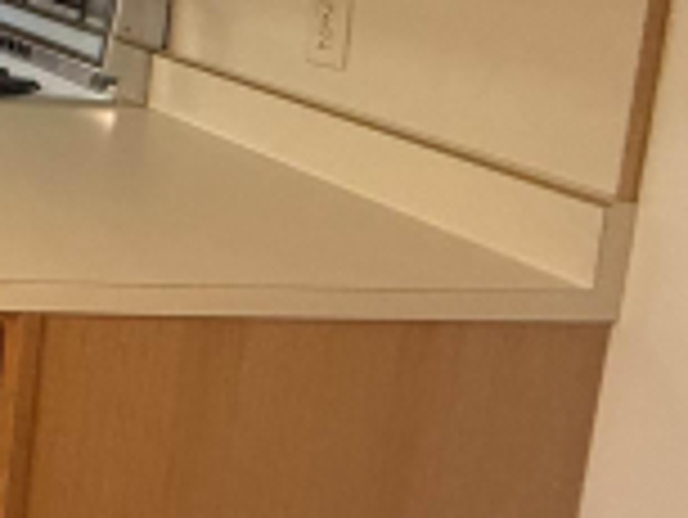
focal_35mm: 61
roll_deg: -0.4
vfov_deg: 22.9
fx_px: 1213
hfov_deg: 20.3
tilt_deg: -7.3
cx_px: -605
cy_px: -18
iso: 320
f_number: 2.2
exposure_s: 1/60
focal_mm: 2.22
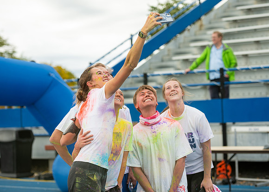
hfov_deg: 19.1
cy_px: 91
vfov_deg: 13.7
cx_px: 152
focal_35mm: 105
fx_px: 801
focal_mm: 95
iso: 125
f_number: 2.8
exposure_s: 1/640
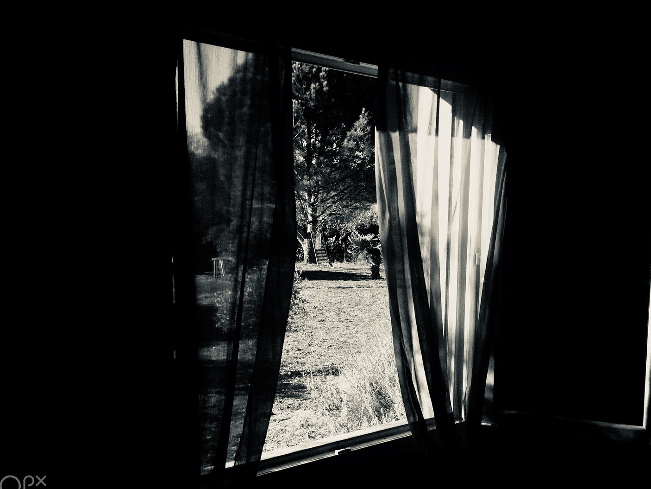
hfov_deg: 55.3
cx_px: 302
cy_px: 269
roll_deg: -0.7
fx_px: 621
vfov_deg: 42.9
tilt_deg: -4.0
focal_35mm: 33
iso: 32
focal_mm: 4.15
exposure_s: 1/2198
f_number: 2.2
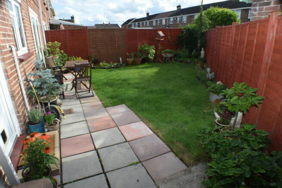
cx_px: 141
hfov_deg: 67.4
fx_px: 212
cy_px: 94
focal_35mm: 27
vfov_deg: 48.0
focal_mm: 18
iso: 220
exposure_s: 1/250
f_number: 8
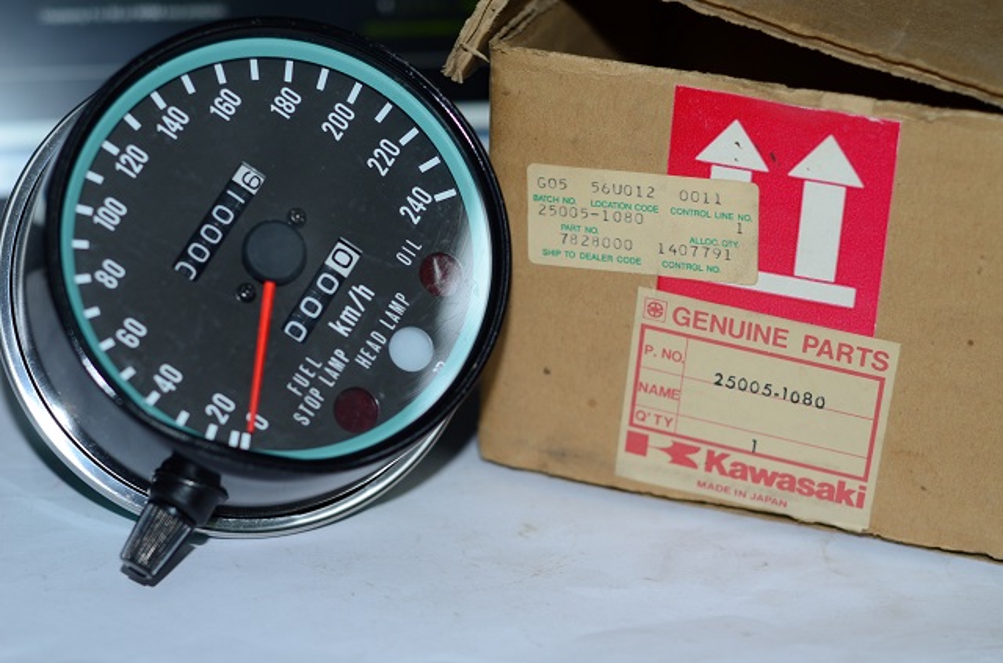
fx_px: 2084
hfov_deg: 27.1
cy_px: 332
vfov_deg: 18.1
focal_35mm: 75
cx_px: 502
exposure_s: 1/60
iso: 100
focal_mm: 50
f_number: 2.8
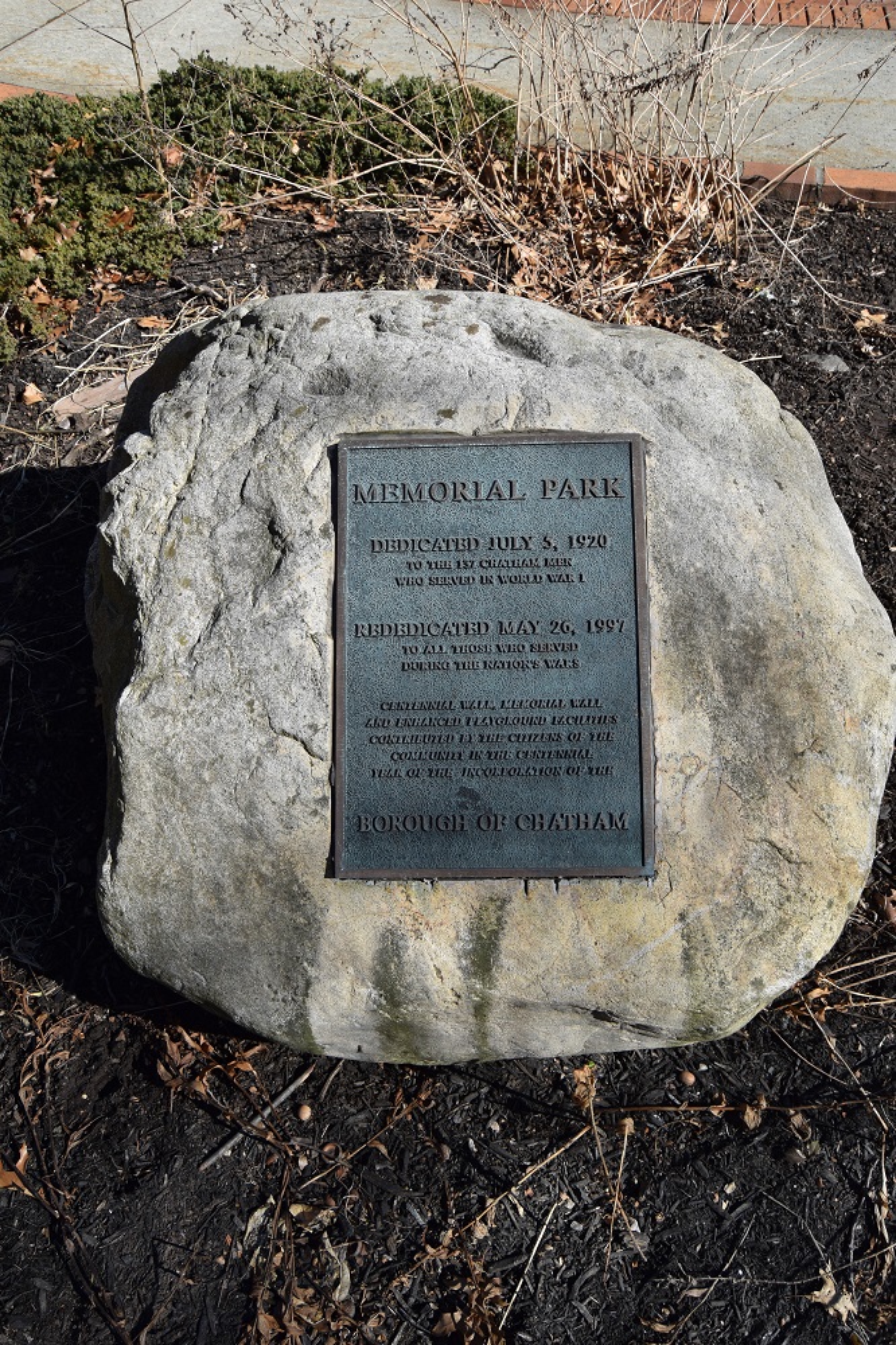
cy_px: 672
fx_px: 1009
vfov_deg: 67.4
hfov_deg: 47.9
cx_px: 448
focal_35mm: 27
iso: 200
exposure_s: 1/320
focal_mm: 18
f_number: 9
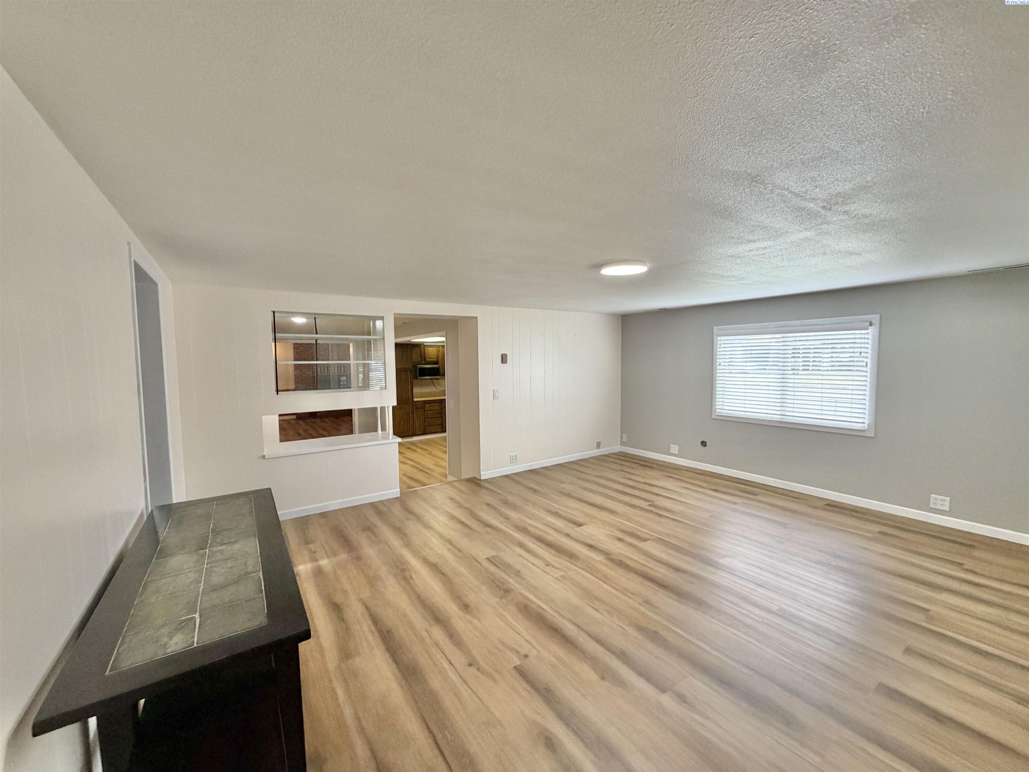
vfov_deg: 85.7
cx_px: 514
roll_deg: +0.9
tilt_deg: -4.1
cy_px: 386
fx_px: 416
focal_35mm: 14
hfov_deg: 102.1
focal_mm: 2.22
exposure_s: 1/89
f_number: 2.2
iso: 320
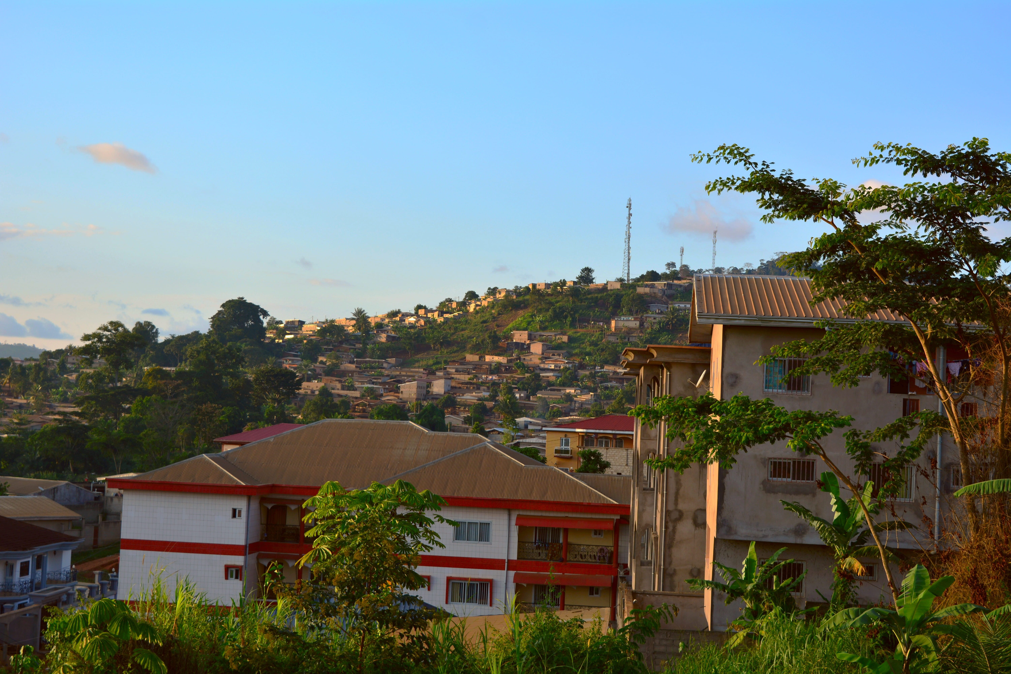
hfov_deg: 29.9
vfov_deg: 20.2
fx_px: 1895
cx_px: 506
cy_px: 337
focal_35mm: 68
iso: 100
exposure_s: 1/200
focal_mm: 45
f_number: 7.1
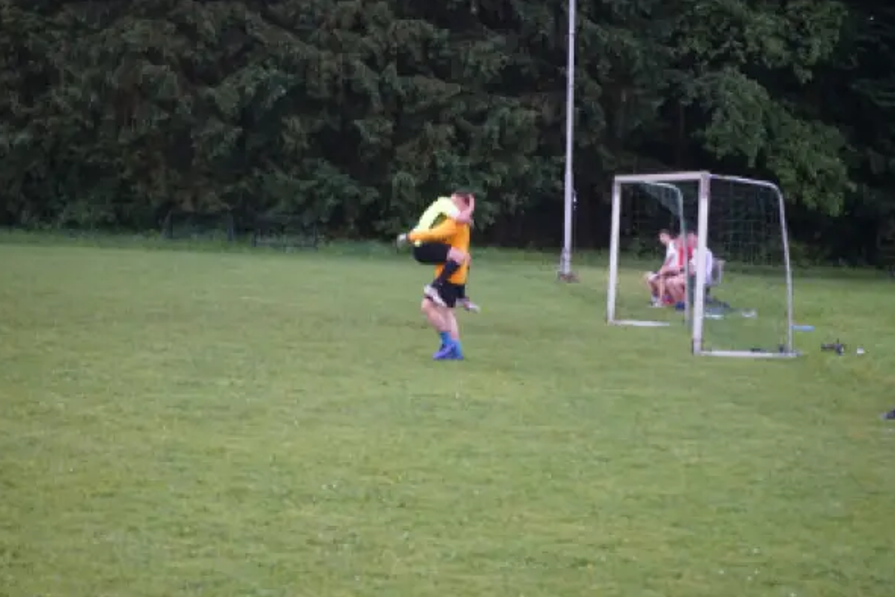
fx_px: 1765
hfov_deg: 28.5
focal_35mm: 71
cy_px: 295
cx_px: 444
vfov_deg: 19.2
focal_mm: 70
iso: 1600
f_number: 5.6
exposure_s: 1/160
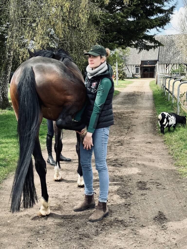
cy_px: 124
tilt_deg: -9.3
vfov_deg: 39.7
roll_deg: +1.4
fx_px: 346
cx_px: 94
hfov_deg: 30.3
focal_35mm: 48
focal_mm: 6.86
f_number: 1.78
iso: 64
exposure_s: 1/927
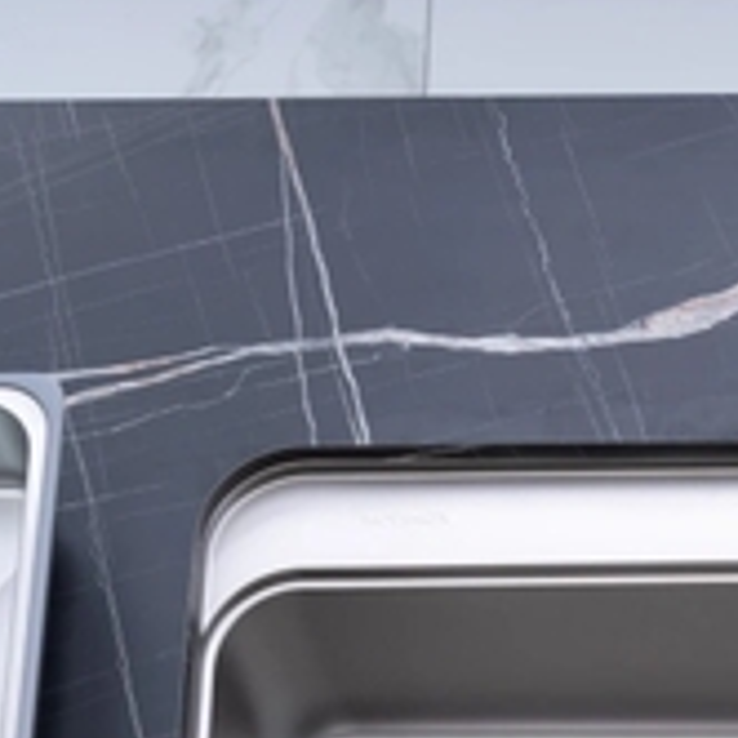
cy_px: 760
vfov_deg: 13.3
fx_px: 3112
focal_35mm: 129
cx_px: 925
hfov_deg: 13.1
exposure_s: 1/160
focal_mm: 42
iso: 200
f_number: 4
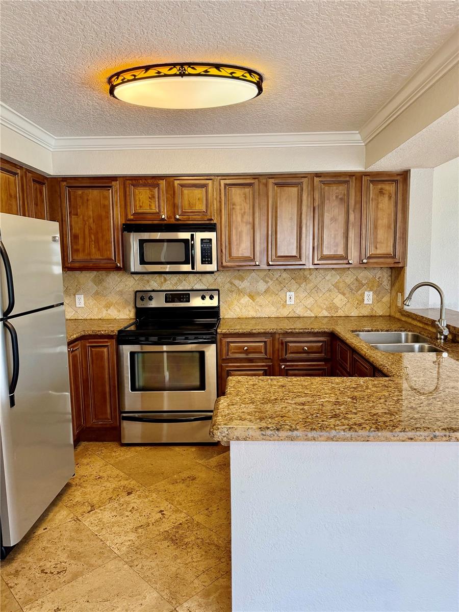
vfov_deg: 71.6
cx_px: 230
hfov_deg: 56.8
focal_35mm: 24
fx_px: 424
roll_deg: +0.5
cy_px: 306
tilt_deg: -7.0
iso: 250
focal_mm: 6.76
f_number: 1.78
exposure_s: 1/120
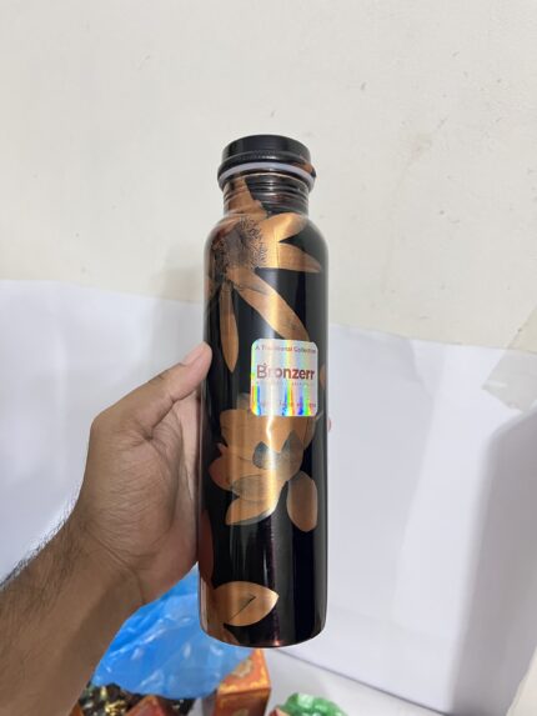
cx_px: 268
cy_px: 358
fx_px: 538
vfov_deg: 67.3
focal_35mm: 26
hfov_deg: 53.1
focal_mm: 5.1
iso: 500
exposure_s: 1/51
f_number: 1.6
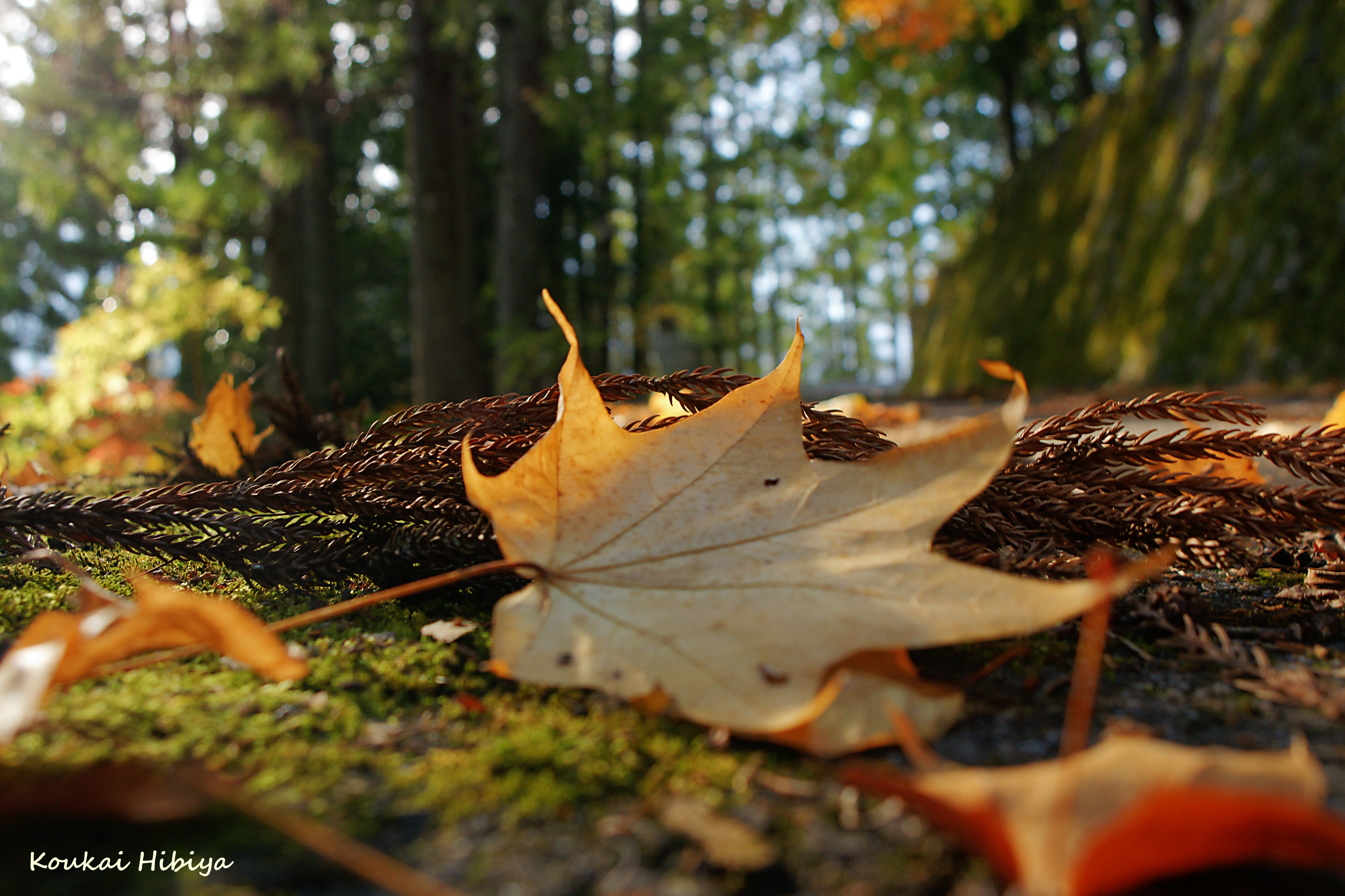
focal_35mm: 36
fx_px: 1345
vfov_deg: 36.9
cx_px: 672
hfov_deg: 53.1
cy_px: 448
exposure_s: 1/15
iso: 100
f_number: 6.7
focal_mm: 24
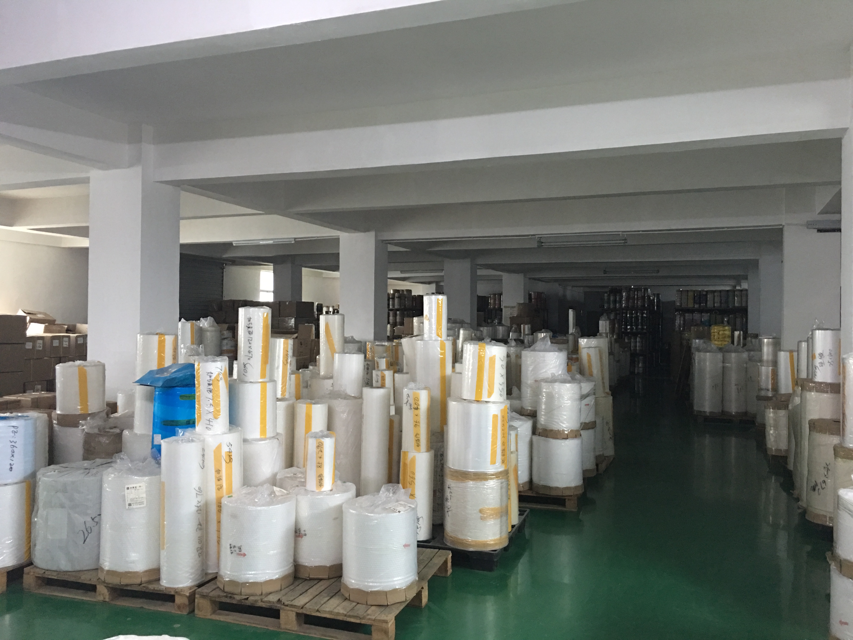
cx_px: 426
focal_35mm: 29
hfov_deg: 61.7
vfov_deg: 48.2
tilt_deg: +1.0
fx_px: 715
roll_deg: -1.0
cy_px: 320
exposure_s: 1/8
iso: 160
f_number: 2.2
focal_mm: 4.15
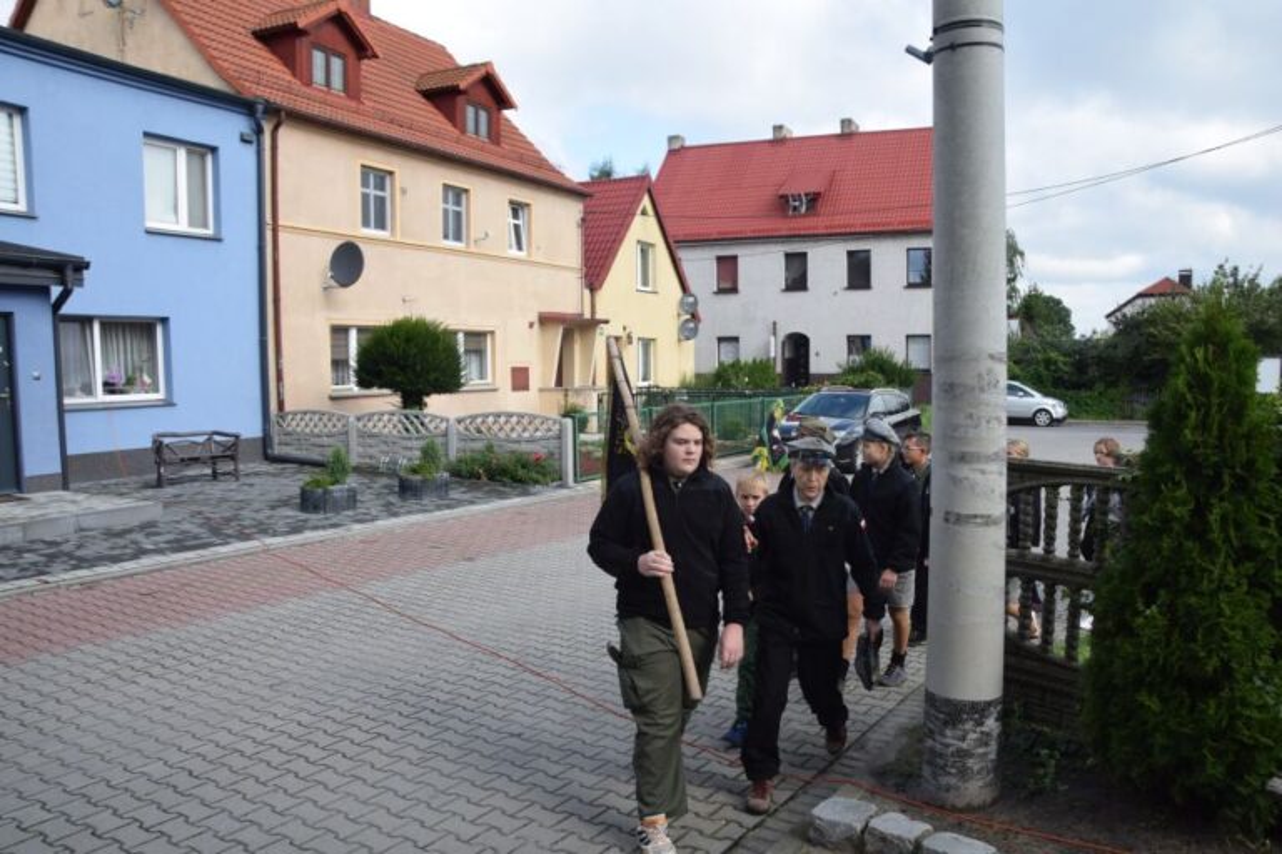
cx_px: 641
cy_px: 427
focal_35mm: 27
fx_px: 961
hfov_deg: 67.4
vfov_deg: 47.9
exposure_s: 1/250
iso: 220
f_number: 8
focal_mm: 18
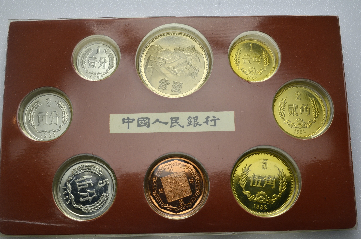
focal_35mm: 48
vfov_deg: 28.0
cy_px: 120
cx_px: 180
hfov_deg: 41.2
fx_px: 480
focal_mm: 32
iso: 400
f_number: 14
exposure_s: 1/250
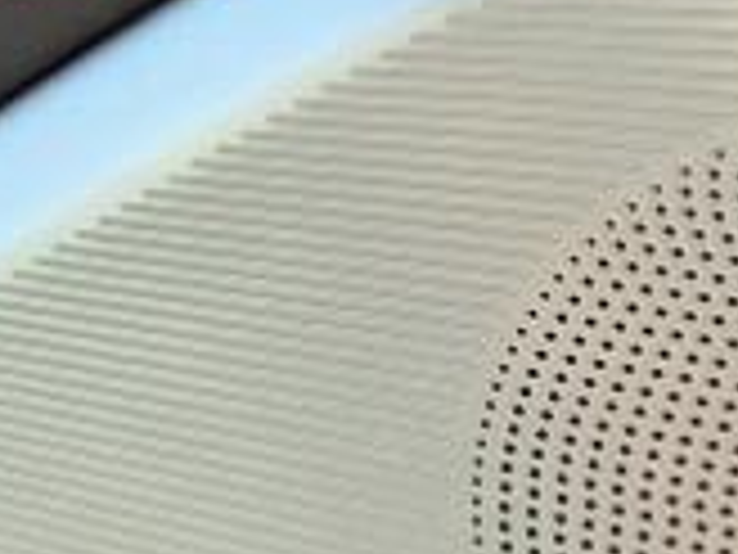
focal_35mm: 169
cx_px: 1670
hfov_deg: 10.4
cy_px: 874
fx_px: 3603
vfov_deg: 8.6
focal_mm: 3.58
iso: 40
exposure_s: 1/263
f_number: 1.9
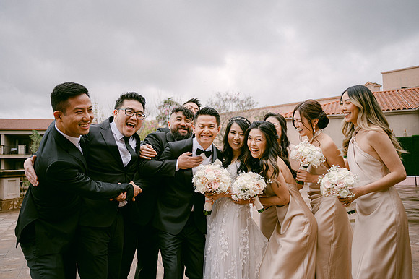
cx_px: 210
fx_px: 326
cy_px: 140
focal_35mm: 28
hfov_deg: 65.5
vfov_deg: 46.4
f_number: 2.8
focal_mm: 28
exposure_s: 1/1250
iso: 100
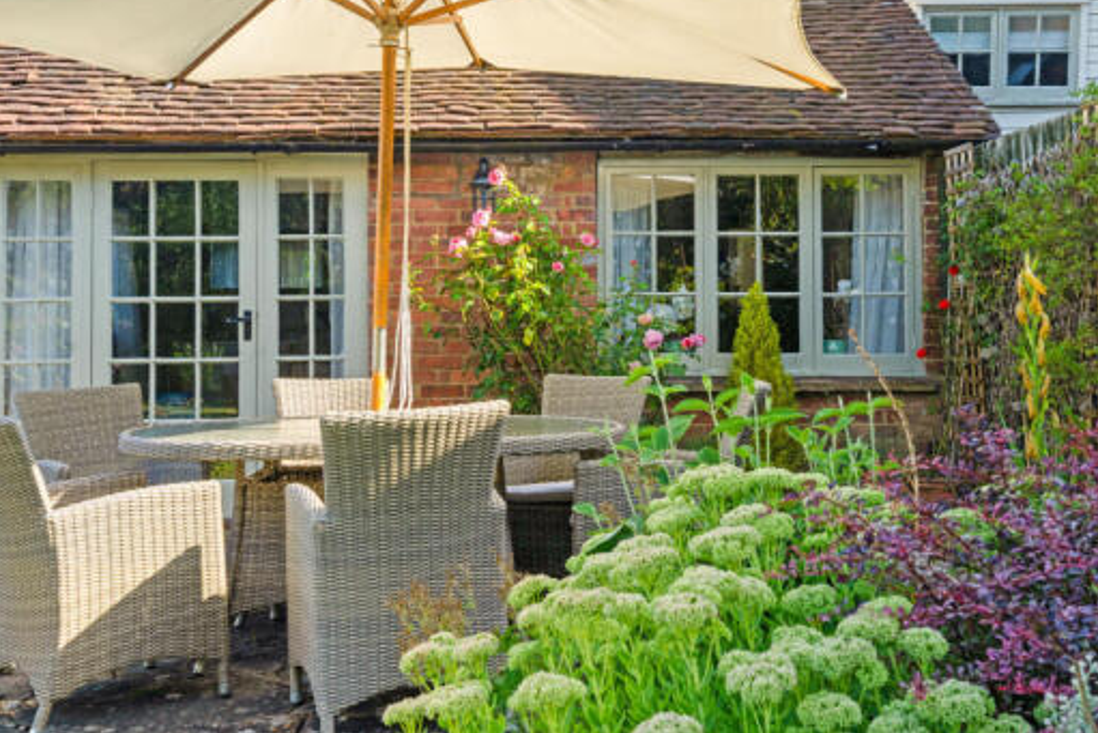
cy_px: 265
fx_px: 1251
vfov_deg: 32.5
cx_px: 547
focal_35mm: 41
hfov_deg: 47.4
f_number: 11
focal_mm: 32
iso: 400
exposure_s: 1/125
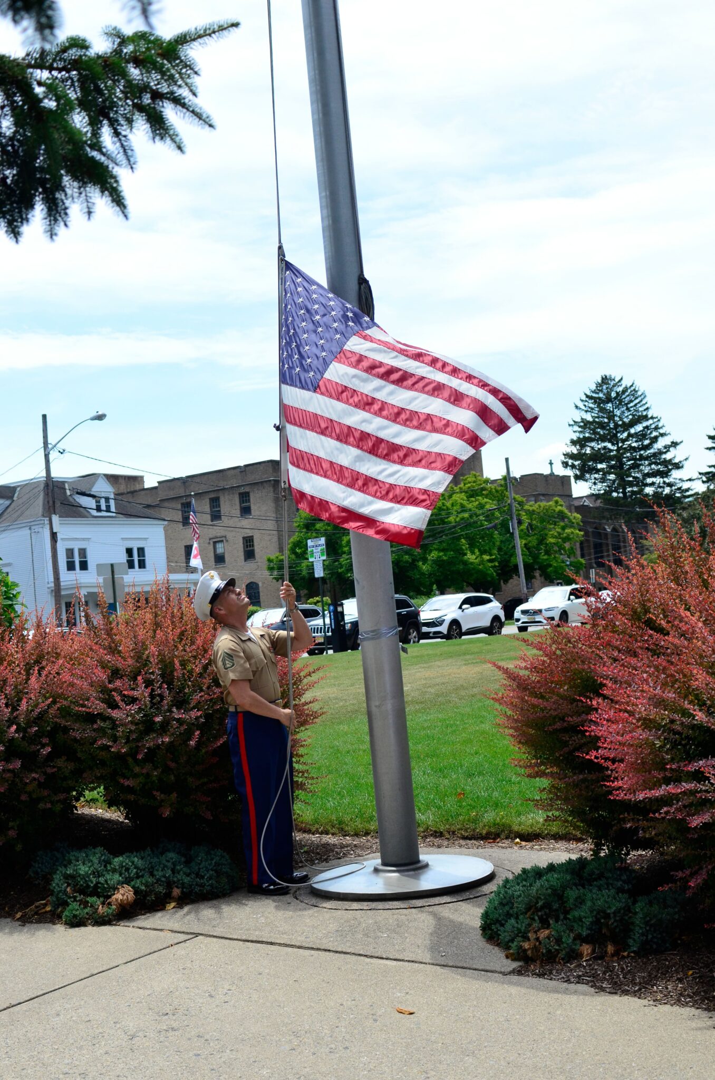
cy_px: 540
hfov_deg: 31.7
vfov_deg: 46.5
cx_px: 358
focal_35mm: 42
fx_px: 1257
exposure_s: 1/1600
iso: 500
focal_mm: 28
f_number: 4.5
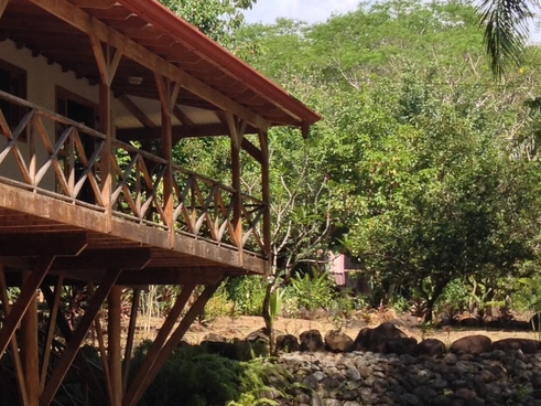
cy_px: 153
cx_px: -174
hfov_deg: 16.3
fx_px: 1781
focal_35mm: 114
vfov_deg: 13.0
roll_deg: -0.4
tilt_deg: +4.1
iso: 50
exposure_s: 1/627
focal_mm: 4.28
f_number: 2.4
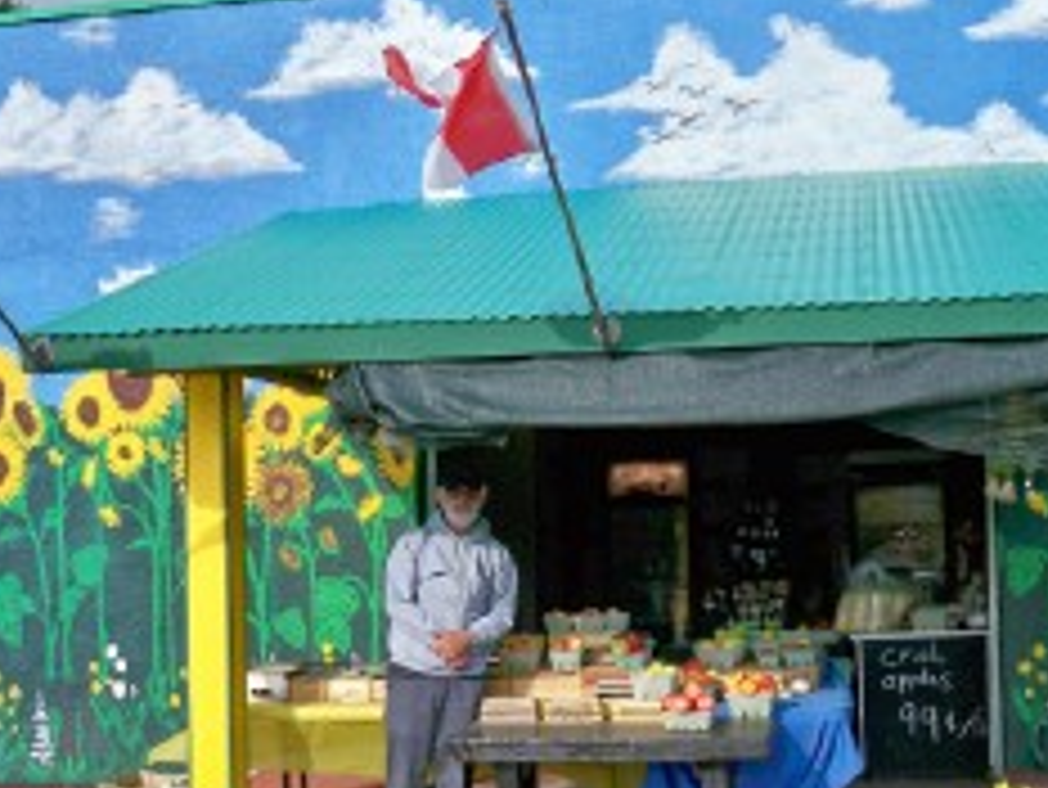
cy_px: 432
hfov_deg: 32.2
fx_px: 1817
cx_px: 540
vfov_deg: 24.4
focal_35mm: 60
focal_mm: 6.3
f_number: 4.7
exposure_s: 1/400
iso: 80
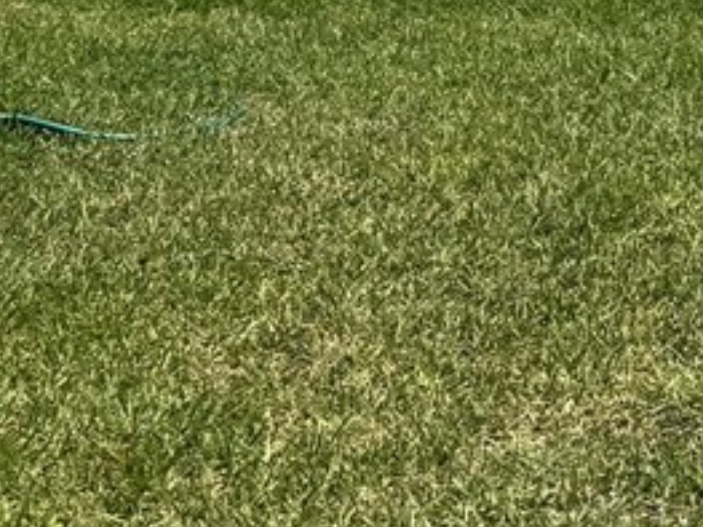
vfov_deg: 9.9
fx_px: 2964
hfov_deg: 13.0
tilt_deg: -4.6
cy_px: -201
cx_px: 981
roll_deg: -0.9
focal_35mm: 146
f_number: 1.78
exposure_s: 1/7092
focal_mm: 6.76
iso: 80
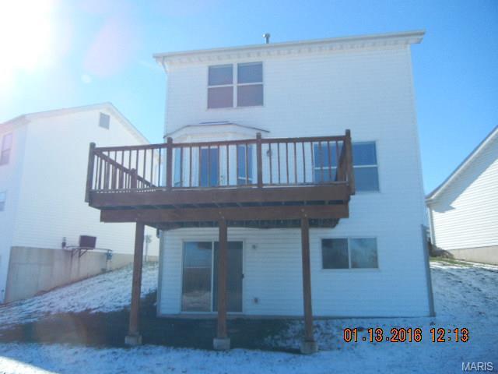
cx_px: 249
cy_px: 187
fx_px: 432
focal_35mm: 30
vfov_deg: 46.8
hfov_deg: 60.0
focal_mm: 5.4
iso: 160
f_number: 7
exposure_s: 1/328
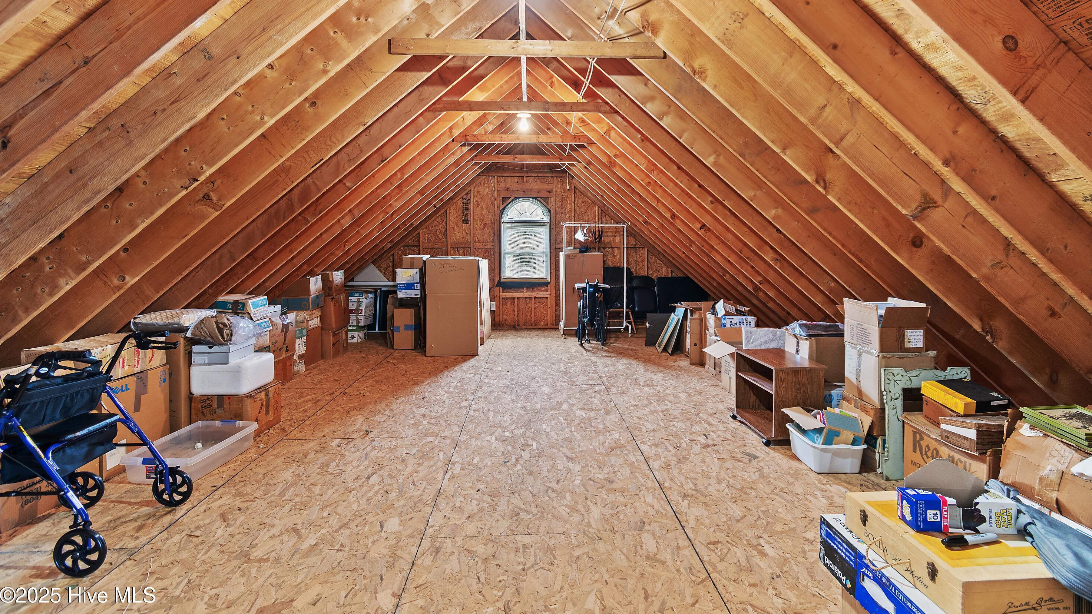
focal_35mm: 16
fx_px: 463
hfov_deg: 99.4
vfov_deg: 66.7
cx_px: 554
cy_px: 259
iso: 100
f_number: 4.5
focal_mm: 10
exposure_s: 1.3
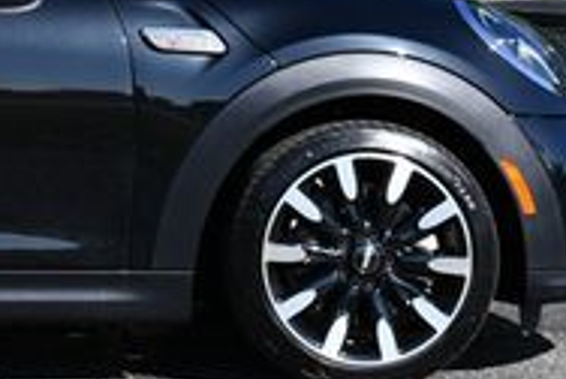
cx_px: -181
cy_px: -78
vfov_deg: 7.7
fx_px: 2787
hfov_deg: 11.3
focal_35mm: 177
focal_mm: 26
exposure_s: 1/250
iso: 125
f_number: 8
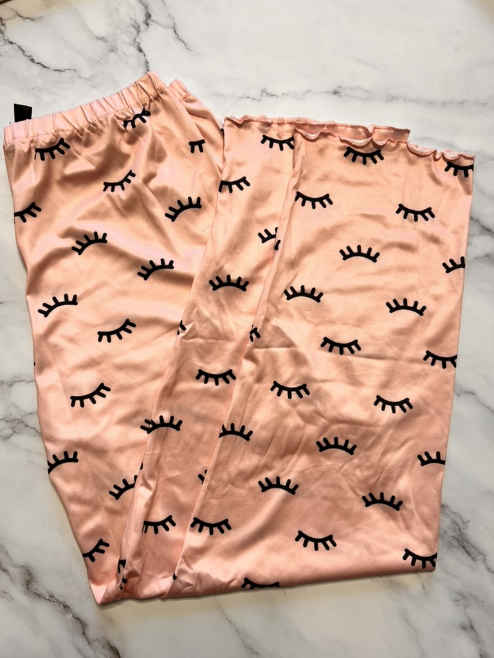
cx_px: 247
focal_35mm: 26
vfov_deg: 67.3
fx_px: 495
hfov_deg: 53.1
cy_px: 329
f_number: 1.5
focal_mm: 5.7
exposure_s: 1/100
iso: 50
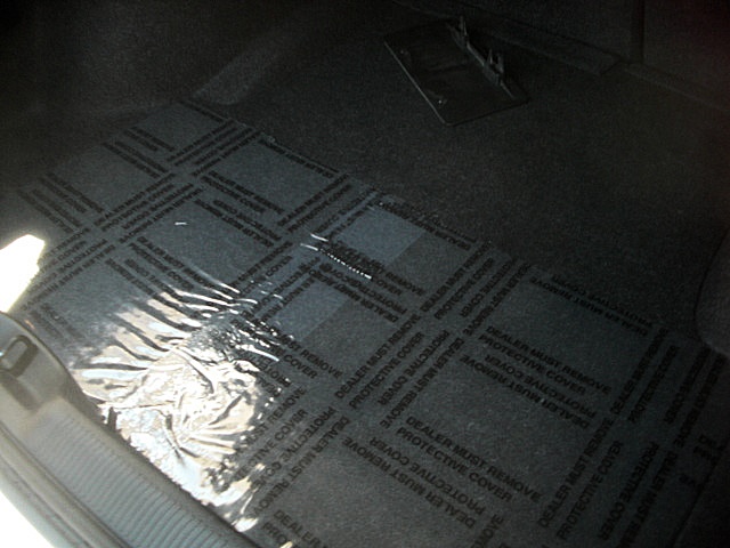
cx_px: 365
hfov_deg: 51.4
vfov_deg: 39.7
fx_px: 759
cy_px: 274
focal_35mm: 36
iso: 200
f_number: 2.8
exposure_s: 1/80
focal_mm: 6.3
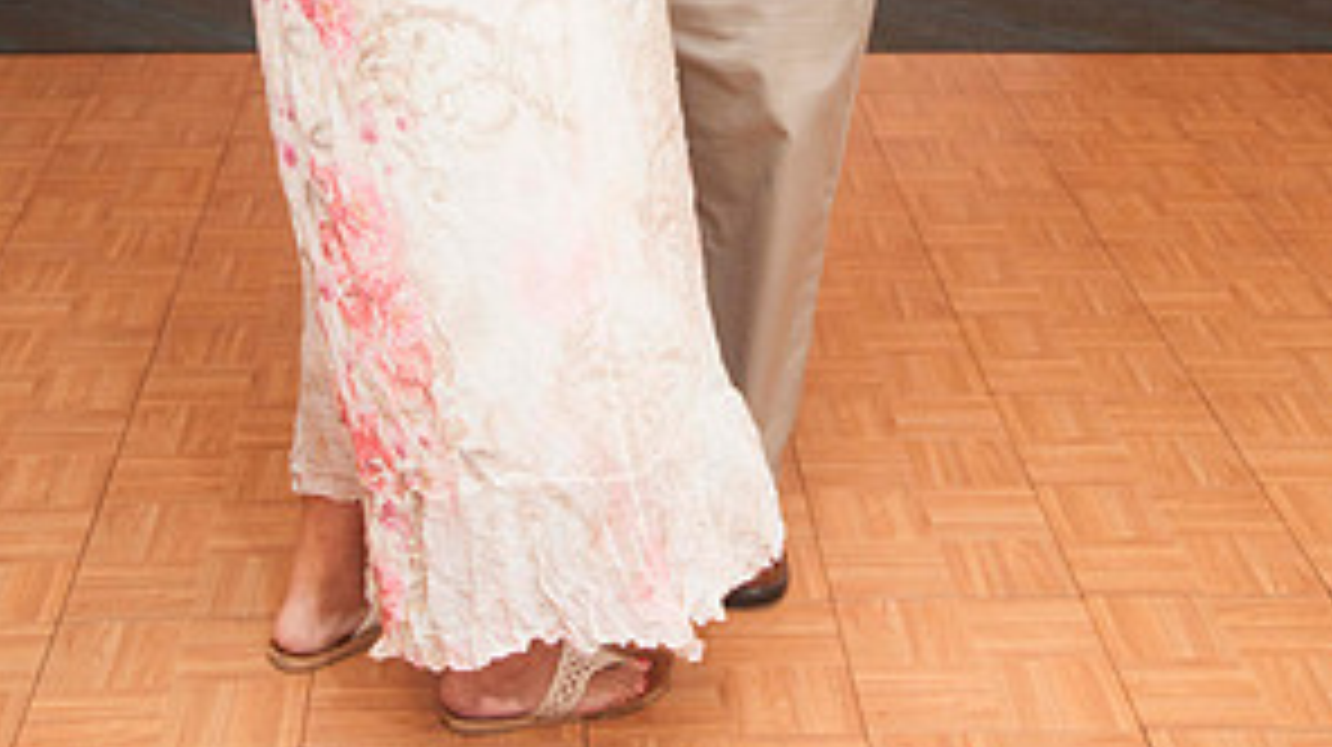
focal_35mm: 74
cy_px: -117
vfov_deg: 15.7
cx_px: 668
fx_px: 2612
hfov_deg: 28.6
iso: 800
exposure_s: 1/60
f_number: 5.6
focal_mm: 31
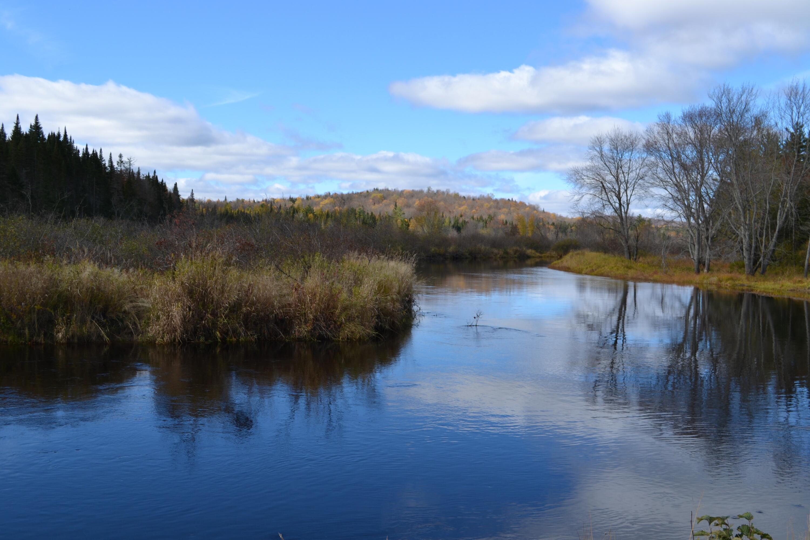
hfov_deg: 49.6
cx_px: 405
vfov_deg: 34.2
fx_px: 877
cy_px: 270
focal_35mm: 39
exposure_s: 1/200
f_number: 7.1
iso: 100
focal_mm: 26
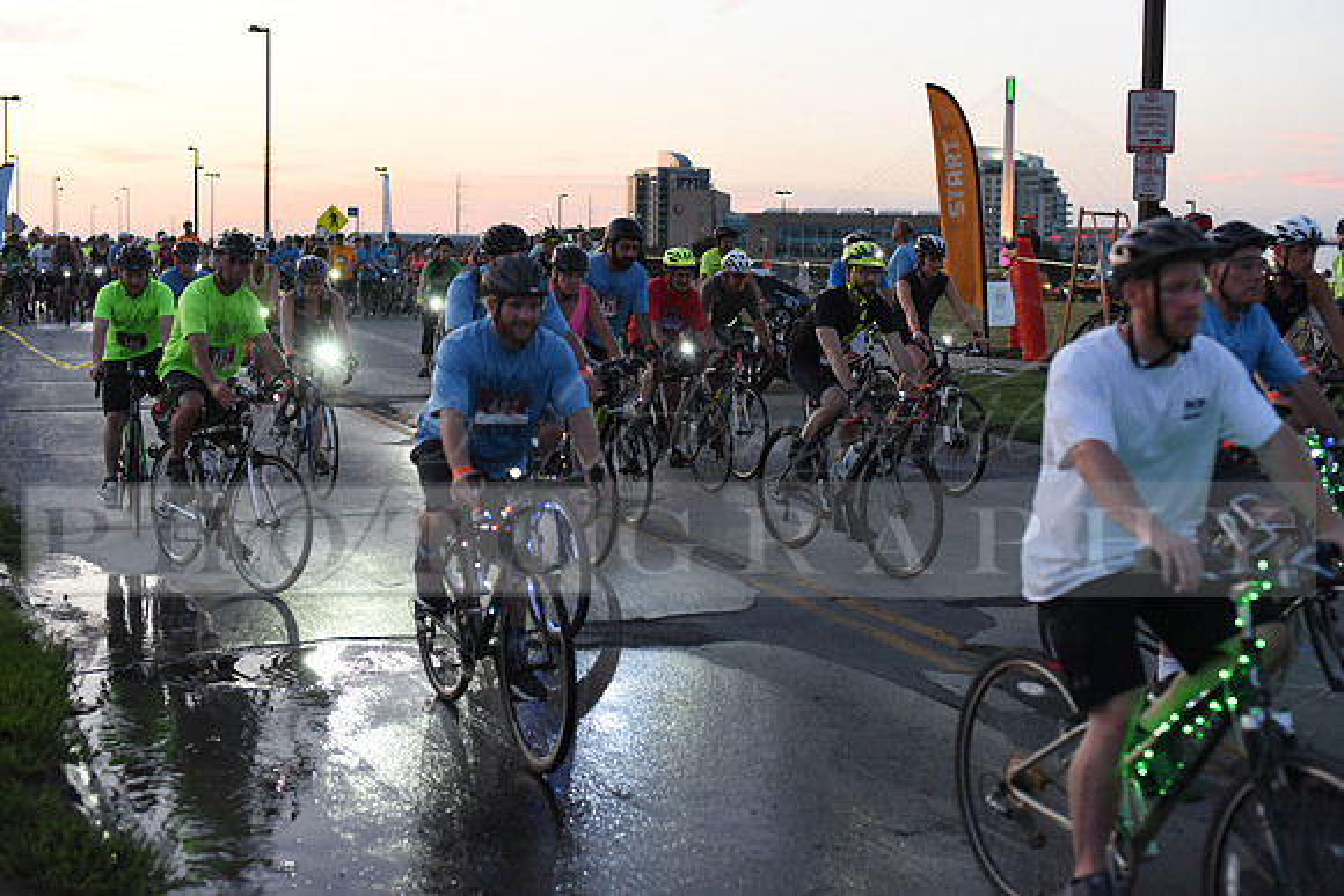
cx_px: 672
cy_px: 448
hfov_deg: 39.6
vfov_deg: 27.0
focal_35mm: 50
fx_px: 1867
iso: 2500
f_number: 2.8
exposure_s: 1/400
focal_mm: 50
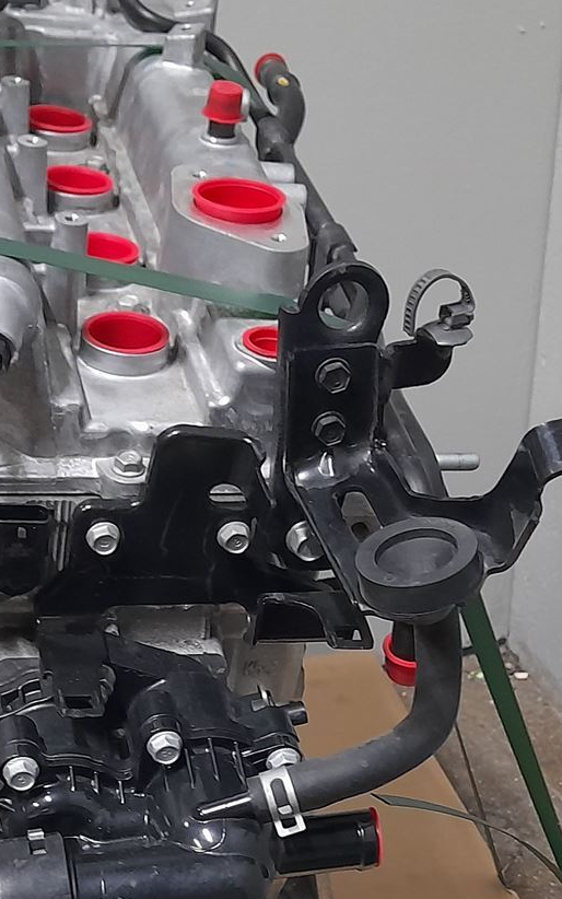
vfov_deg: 30.6
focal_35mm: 66
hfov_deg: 19.6
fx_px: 1617
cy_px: 666
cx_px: 169
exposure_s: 1/50
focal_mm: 4.6
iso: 320
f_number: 2
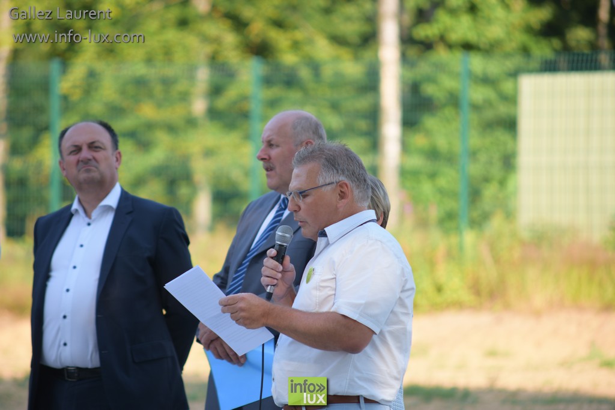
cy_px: 205
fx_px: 3844
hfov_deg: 9.1
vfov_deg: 6.1
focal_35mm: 225
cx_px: 308
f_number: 2.8
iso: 100
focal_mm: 150
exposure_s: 1/320
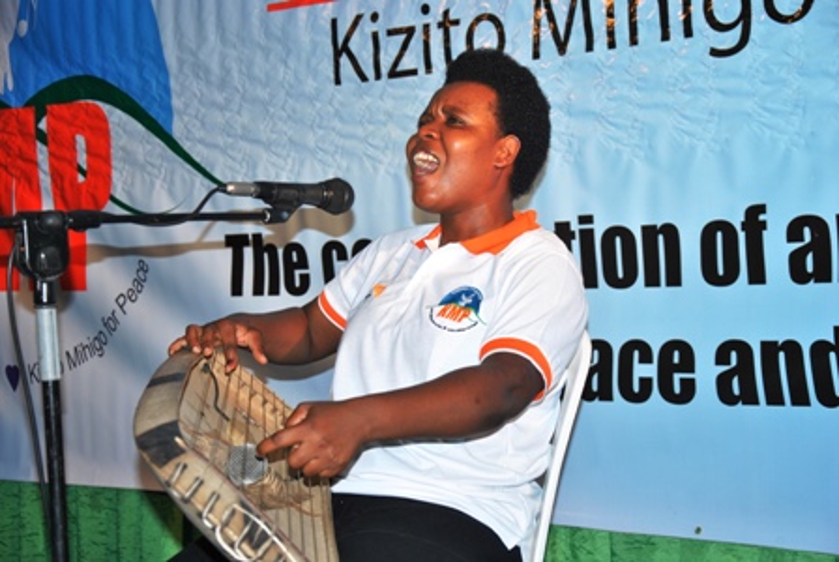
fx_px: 1750
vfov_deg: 18.2
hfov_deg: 27.0
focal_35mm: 75
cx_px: 420
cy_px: 281
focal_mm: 50
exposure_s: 1/60
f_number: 5
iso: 200
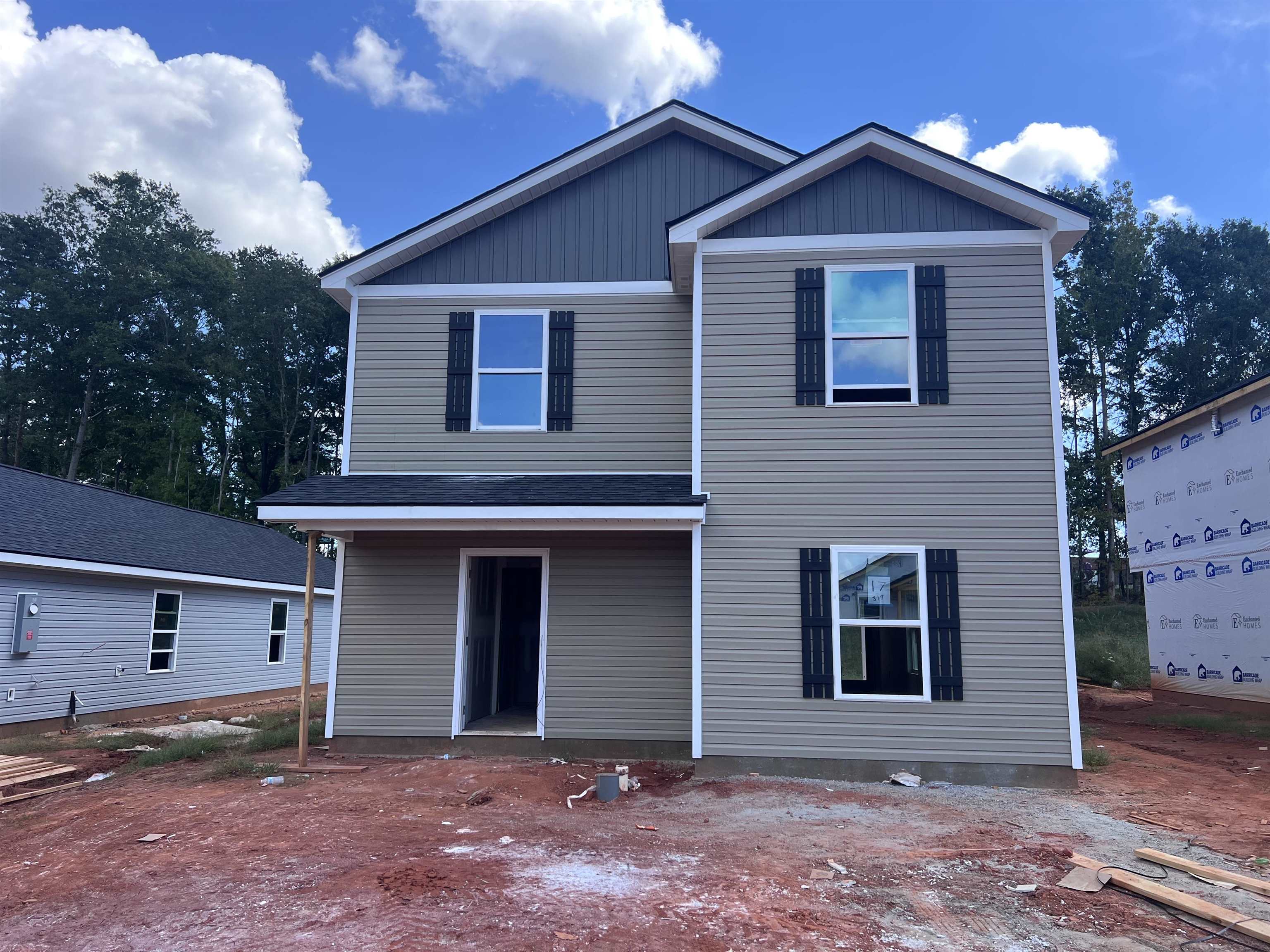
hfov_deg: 67.3
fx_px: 954
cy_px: 476
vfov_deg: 53.1
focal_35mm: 26
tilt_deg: +9.3
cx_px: 635
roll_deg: -0.9
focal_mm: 5.7
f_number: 1.5
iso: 50
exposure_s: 1/1377
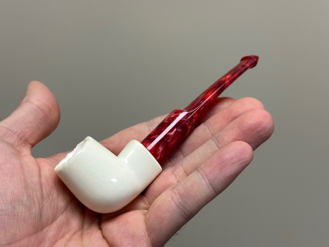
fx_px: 456
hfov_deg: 39.7
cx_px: 164
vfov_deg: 30.3
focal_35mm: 48
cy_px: 124
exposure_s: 1/121
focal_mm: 6.86
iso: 64
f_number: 1.78
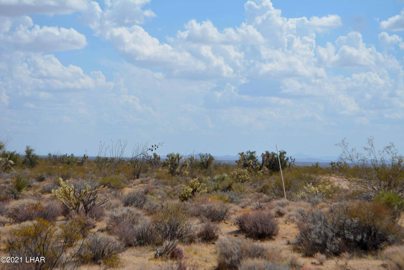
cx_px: 202
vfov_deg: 16.6
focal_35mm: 82
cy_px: 135
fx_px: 927
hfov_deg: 24.6
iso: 400
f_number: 8
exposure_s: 1/2000
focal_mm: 55
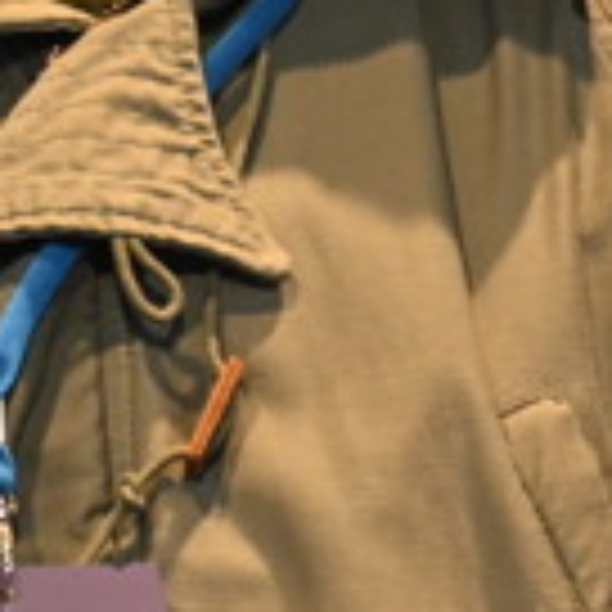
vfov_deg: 2.6
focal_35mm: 678
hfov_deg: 2.6
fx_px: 13562
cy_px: -36
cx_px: -148
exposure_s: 1/320
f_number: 4
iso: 2500
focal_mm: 105
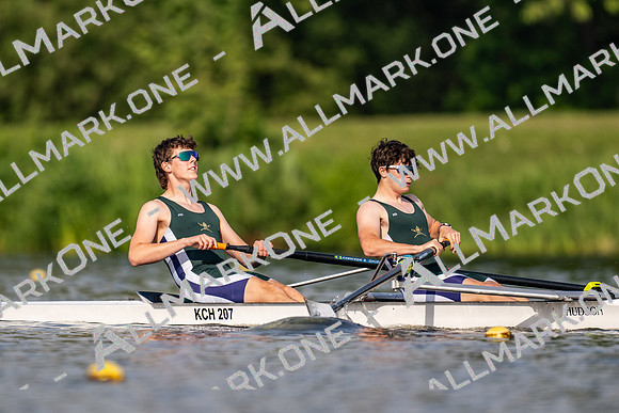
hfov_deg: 2.3
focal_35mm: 900
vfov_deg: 1.5
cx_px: 310
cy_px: 206
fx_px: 15486
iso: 250
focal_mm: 600
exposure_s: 1/2500
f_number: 4
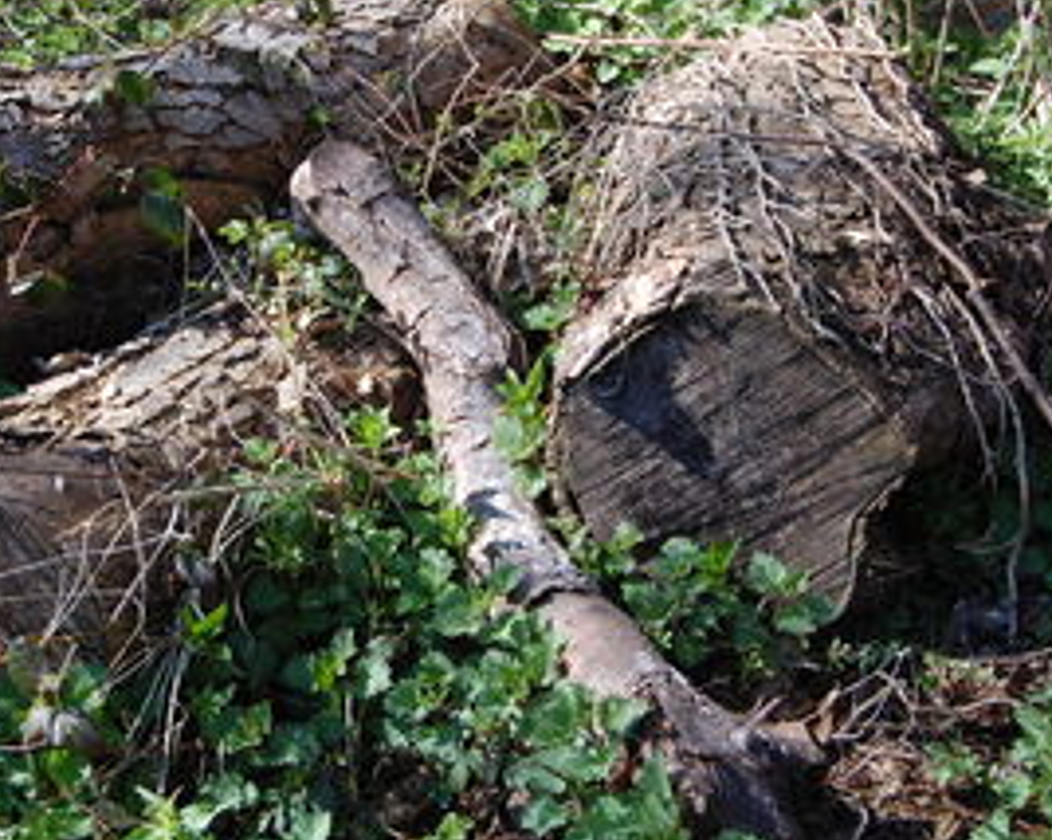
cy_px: 340
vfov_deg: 21.0
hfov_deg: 26.0
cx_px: 355
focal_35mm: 73
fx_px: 2264
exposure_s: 1/100
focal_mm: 31
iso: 200
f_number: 8
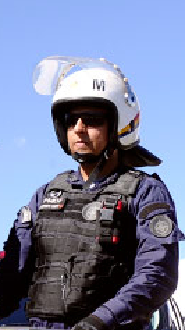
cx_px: 434
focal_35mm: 129
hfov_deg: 8.6
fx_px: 1127
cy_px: 258
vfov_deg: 16.5
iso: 200
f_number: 10
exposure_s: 1/200
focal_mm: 34
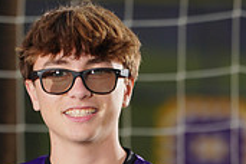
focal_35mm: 1359
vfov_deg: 1.0
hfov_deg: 1.5
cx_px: 74
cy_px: 322
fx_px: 9286
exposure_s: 1/200
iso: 200
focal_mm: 400
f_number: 7.1
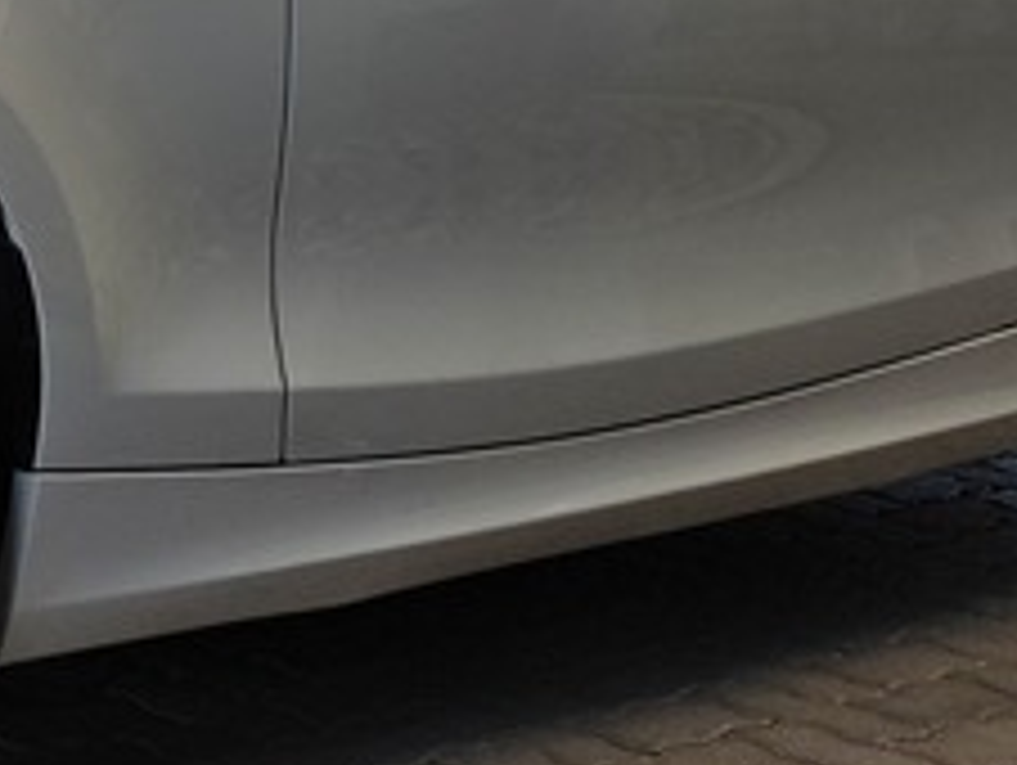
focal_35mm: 104
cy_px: 108
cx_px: -274
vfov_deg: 14.1
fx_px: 3059
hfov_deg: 17.8
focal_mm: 6.25
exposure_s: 1/359
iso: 25
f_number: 1.7
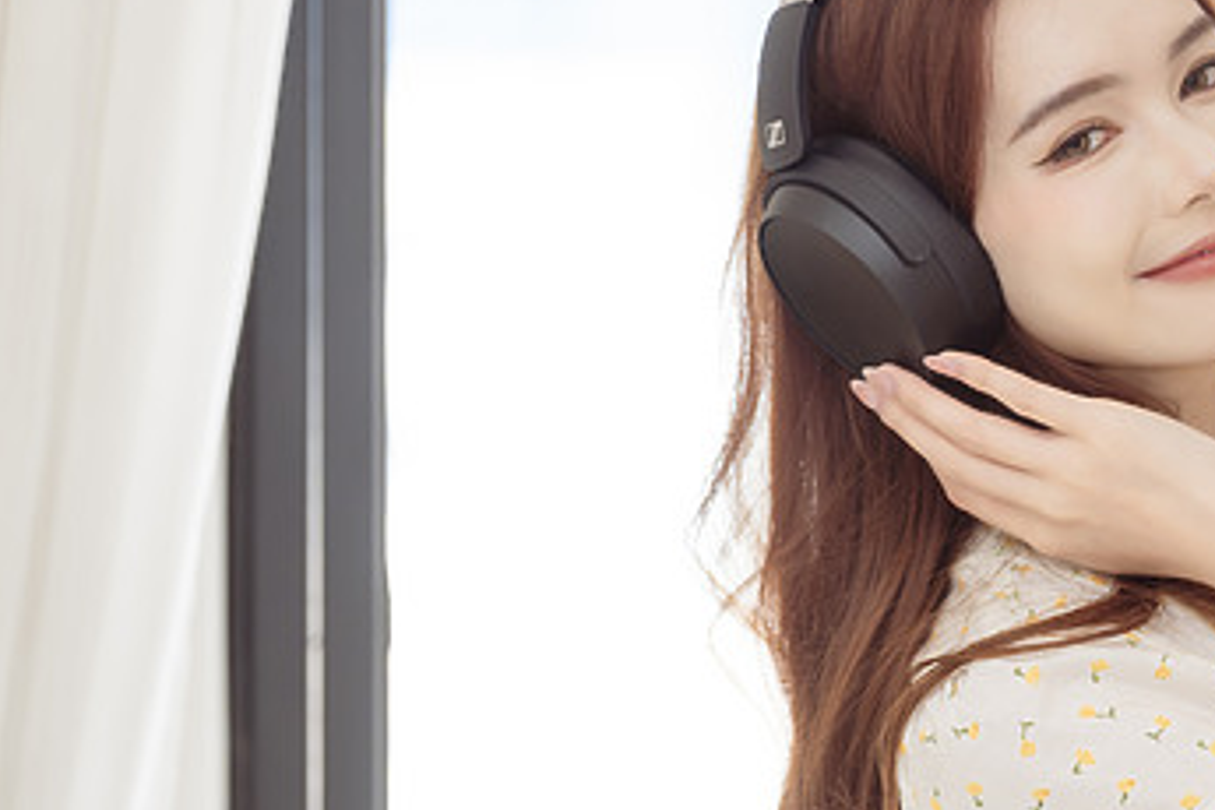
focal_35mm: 285
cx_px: 1342
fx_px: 9618
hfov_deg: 7.2
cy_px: 613
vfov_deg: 4.8
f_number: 2.8
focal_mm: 126
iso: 1000
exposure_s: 1/125
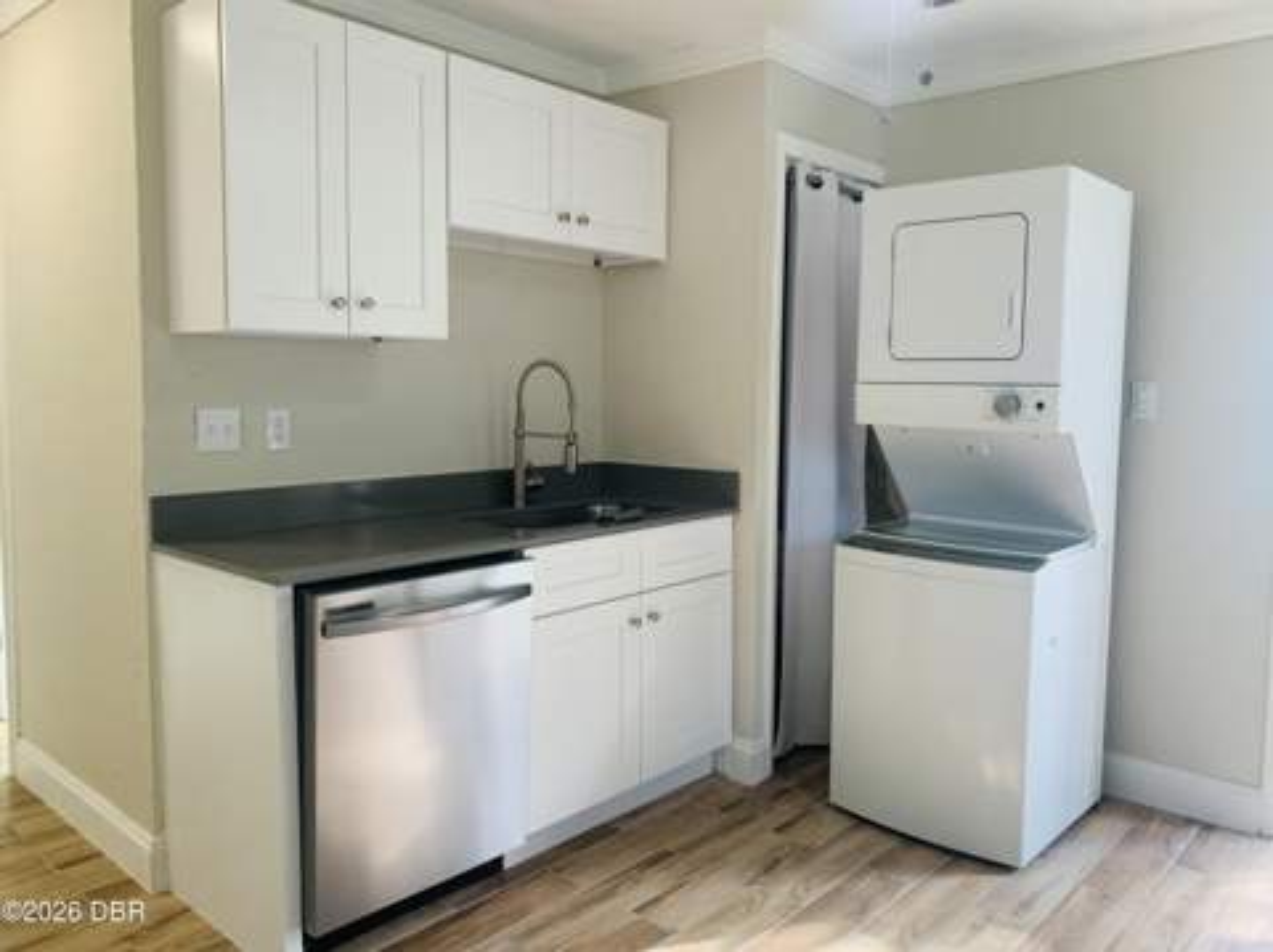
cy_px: 476
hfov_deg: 67.4
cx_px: 636
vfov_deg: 53.0
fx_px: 955
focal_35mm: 26
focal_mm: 4.25
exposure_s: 1/120
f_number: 1.8
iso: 80
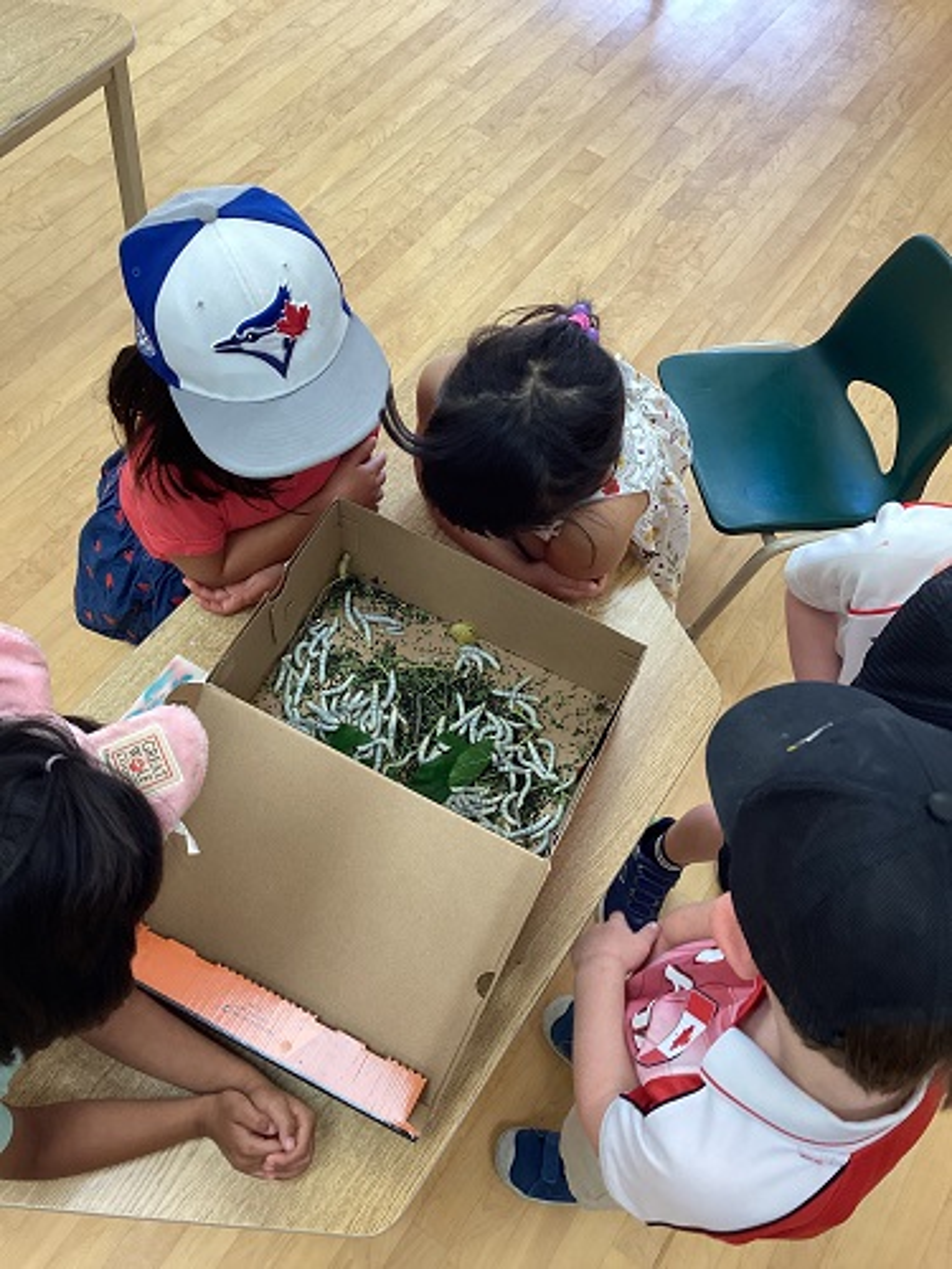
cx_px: 476
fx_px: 1137
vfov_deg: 58.4
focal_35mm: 31
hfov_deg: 45.4
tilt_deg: -60.2
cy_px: 634
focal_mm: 3.3
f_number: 2.4
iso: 80
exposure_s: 1/50
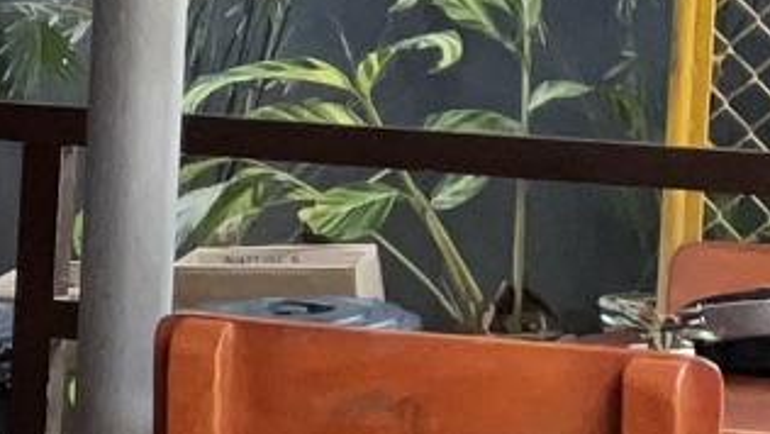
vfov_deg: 6.1
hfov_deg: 8.9
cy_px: 95
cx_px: -1525
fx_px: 4085
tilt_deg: -5.0
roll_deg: -1.2
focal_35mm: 200
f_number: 1.8
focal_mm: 3
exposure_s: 1/62
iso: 40
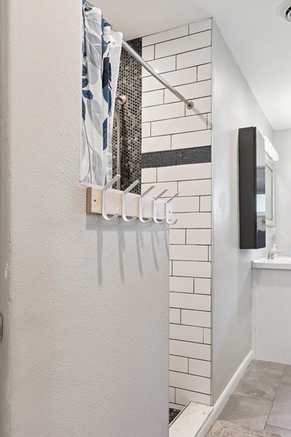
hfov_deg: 47.4
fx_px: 328
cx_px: 185
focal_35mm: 27
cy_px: 255
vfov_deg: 67.0
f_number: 2.8
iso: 100
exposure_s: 1/15
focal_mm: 10
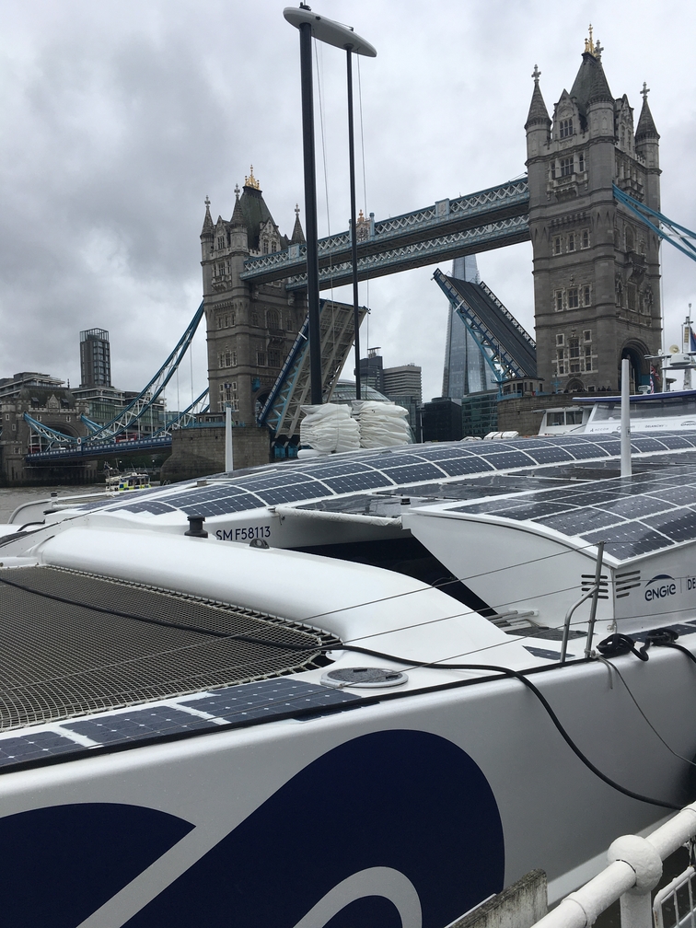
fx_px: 777
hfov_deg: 48.2
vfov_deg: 61.7
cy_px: 464
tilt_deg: -0.1
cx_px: 348
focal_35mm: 29
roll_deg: +1.9
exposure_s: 1/845
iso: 25
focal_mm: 4.15
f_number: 2.2
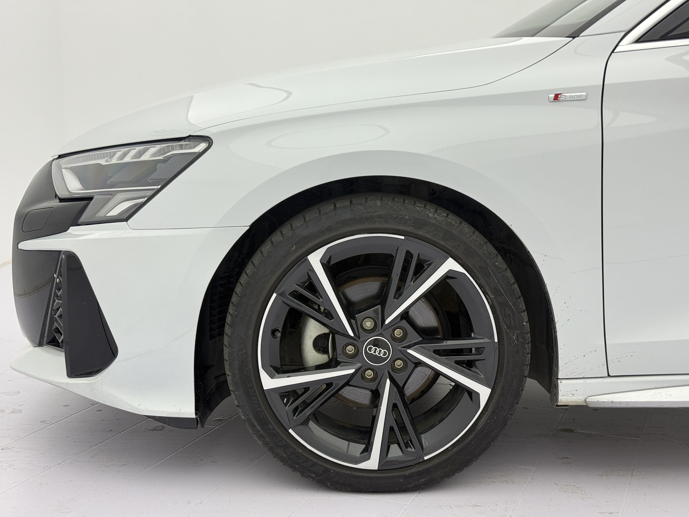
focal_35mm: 48
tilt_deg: -7.4
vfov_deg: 30.3
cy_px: 258
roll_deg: -0.4
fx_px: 955
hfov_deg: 39.7
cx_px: 344
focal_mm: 6.76
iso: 50
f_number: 1.78
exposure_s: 1/100
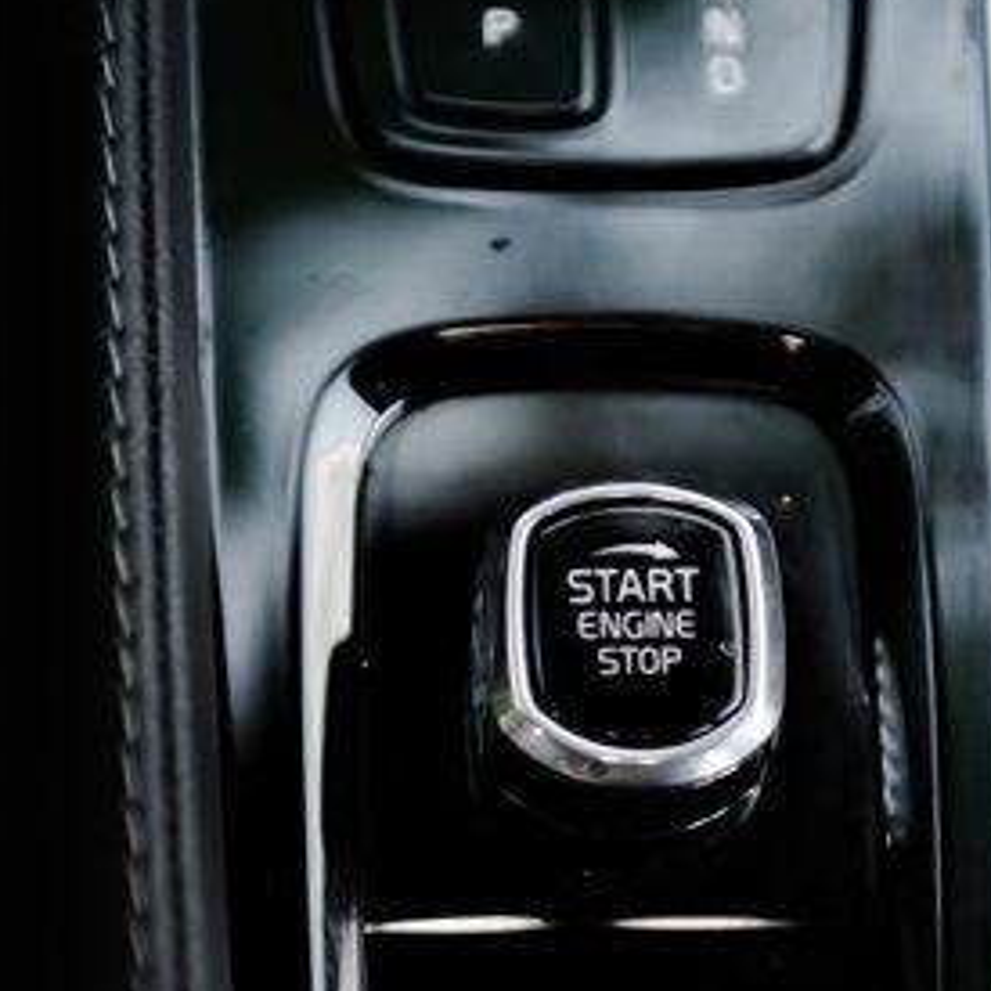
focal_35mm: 103
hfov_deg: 16.9
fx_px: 3336
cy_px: 629
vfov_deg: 16.9
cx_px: 641
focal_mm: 52
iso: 1250
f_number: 2.8
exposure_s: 1/200
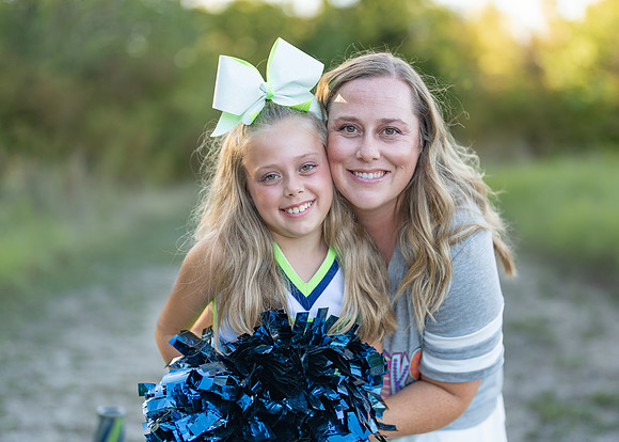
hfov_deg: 31.8
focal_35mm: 62
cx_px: 324
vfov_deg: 23.0
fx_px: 1087
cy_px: 235
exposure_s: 1/1000
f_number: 1.2
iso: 100
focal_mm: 50
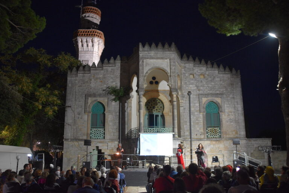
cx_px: 144
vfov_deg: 43.6
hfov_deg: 61.9
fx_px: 241
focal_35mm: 30
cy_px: 96
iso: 1600
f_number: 3.5
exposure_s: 1/13
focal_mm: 20
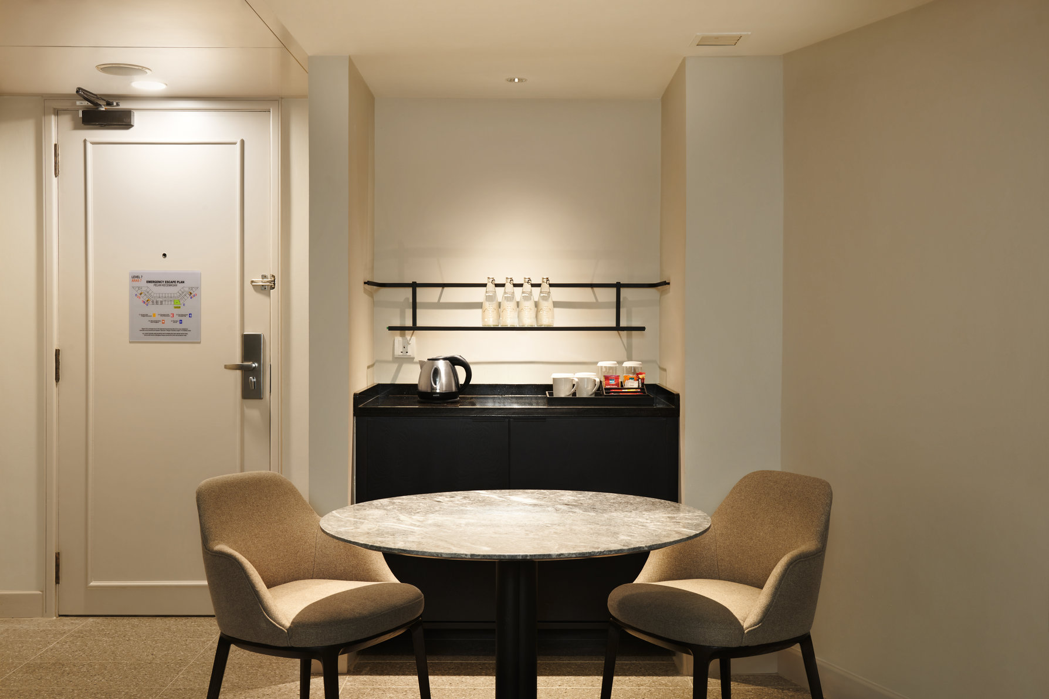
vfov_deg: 35.1
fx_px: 1107
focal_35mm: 38
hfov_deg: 50.7
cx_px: 524
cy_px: 350
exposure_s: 1.3
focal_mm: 38
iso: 200
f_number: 11
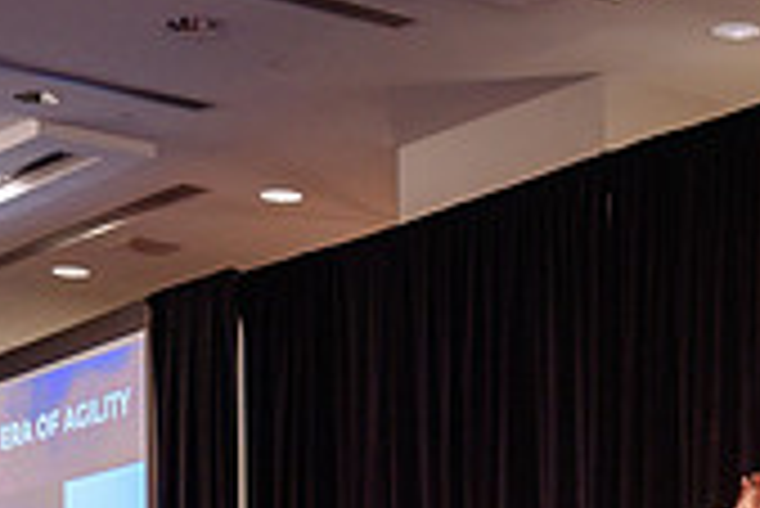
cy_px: 949
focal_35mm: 137
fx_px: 2895
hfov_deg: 14.7
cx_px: 805
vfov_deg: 9.5
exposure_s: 1/100
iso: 1600
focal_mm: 35
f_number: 2.8
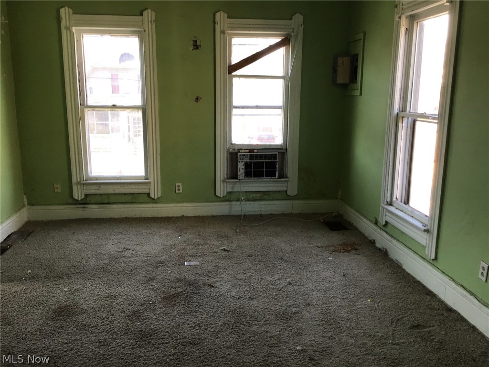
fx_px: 438
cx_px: 244
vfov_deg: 45.4
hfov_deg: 58.4
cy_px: 184
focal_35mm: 31
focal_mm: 3.3
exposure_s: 1/60
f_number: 2.4
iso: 32
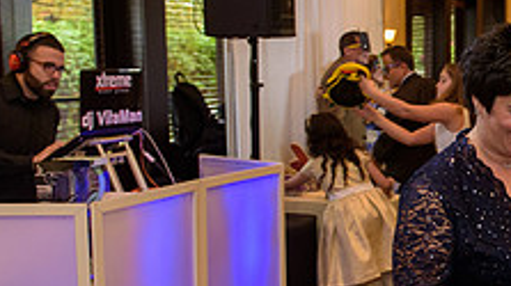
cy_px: 186
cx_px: 532
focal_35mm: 71
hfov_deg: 27.7
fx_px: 961
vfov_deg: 16.9
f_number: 3.2
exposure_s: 1/125
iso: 1600
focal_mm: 26
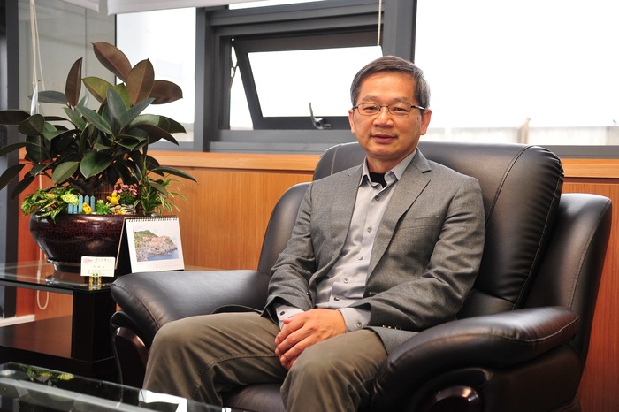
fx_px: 859
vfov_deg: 27.0
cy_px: 206
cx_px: 310
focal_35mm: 50
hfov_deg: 39.6
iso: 1250
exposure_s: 1/125
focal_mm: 50
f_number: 4
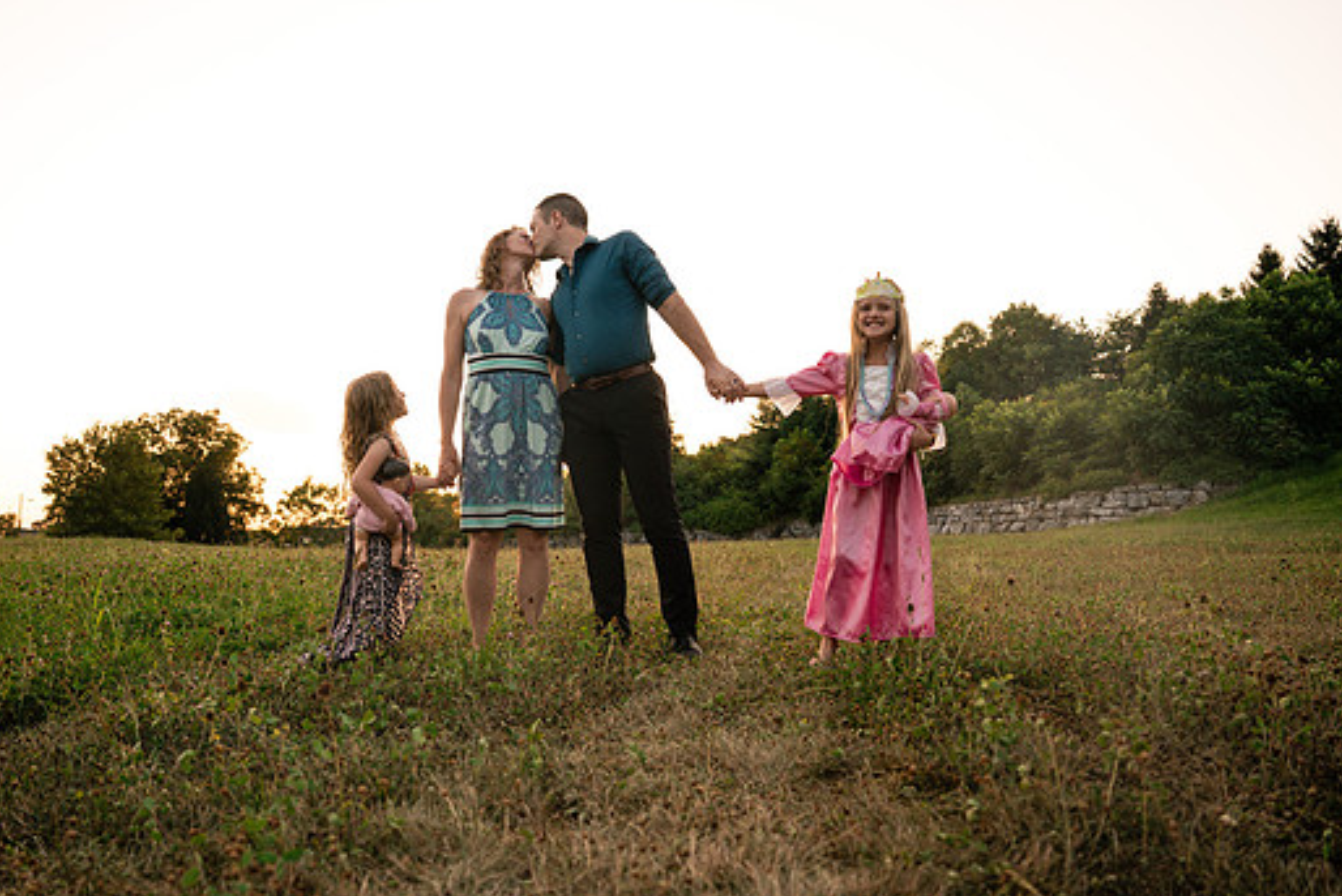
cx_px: 596
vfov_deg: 46.4
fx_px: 1044
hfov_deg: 65.3
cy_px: 459
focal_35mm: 28
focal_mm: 24
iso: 400
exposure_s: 1/800
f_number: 2.8
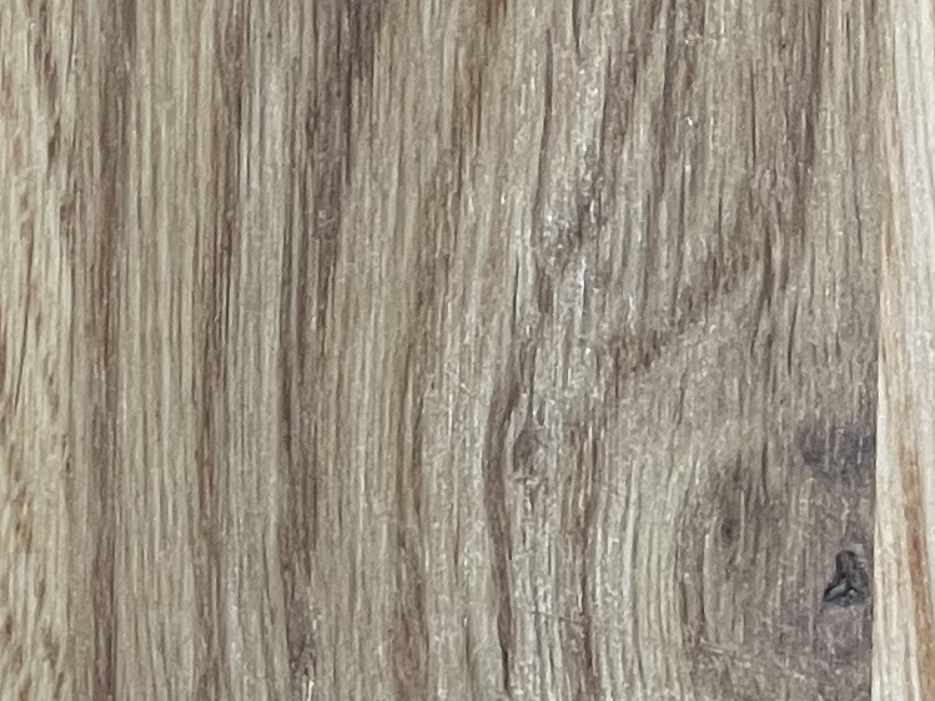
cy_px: 1762
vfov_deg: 5.1
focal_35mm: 280
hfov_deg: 6.9
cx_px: -565
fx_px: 7564
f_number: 2
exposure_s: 1/100
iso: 100
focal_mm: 6
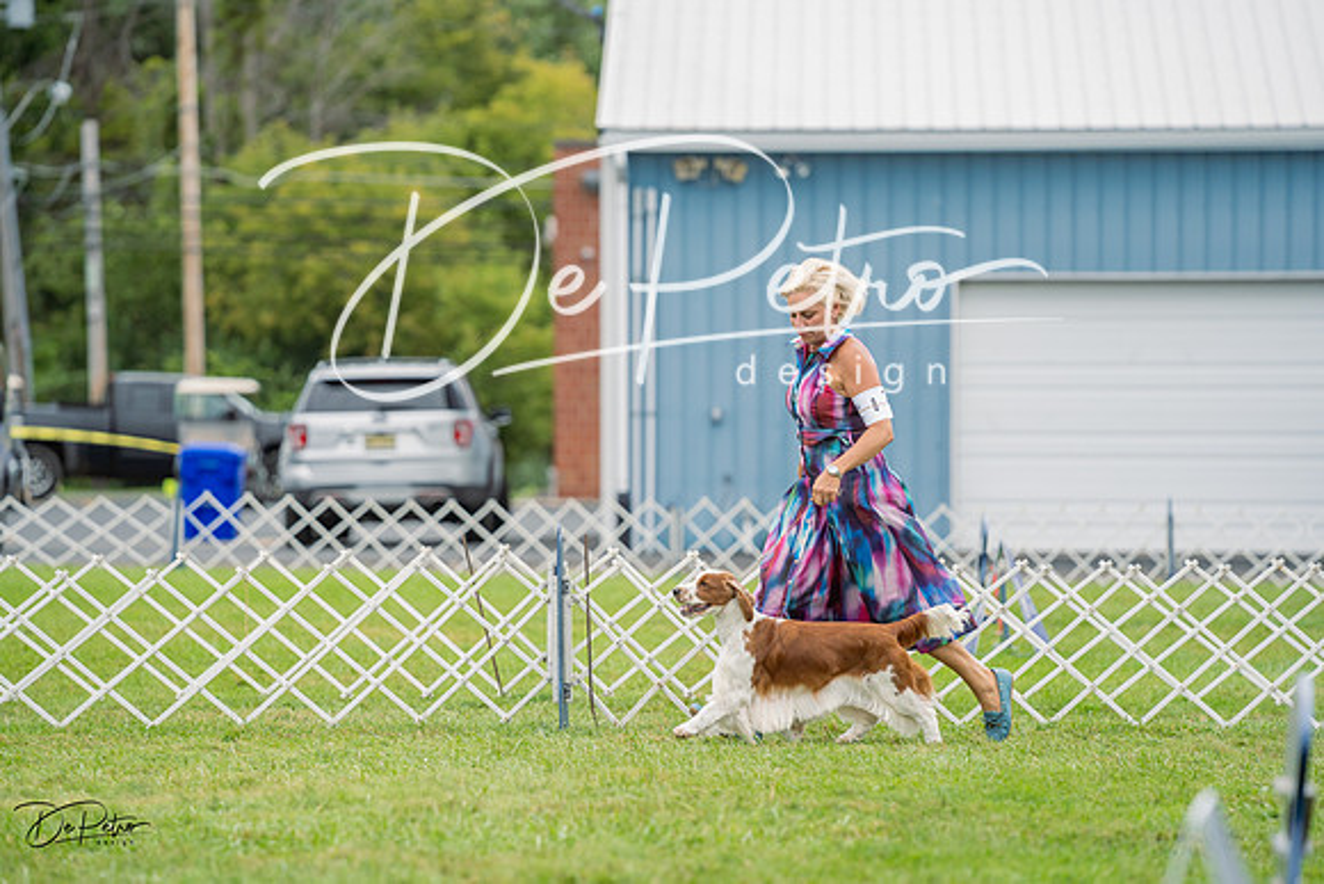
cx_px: 662
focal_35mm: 200
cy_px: 442
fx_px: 7357
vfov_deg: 6.9
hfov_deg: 10.3
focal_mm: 200
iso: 400
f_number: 3.5
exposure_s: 1/1250
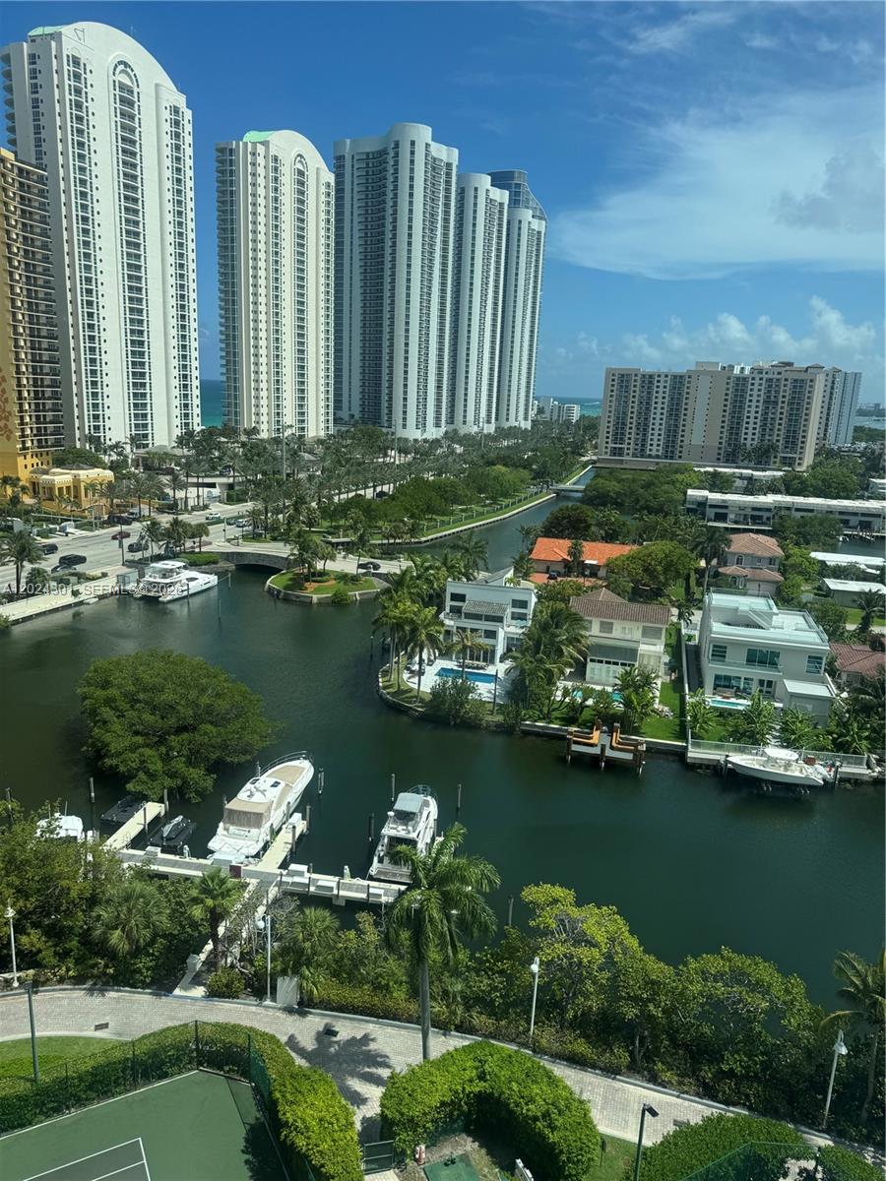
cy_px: 590
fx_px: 819
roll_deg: -2.7
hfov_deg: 56.8
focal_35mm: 24
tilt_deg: -13.6
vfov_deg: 71.6
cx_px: 443
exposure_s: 1/4950
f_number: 1.78
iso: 80
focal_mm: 6.76
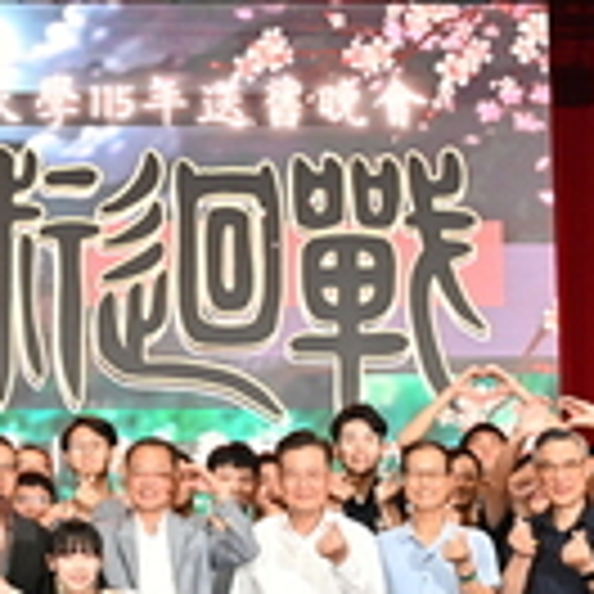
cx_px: 162
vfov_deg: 13.3
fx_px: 2543
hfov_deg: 13.3
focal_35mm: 131
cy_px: 146
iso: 1600
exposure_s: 1/160
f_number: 4
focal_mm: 29
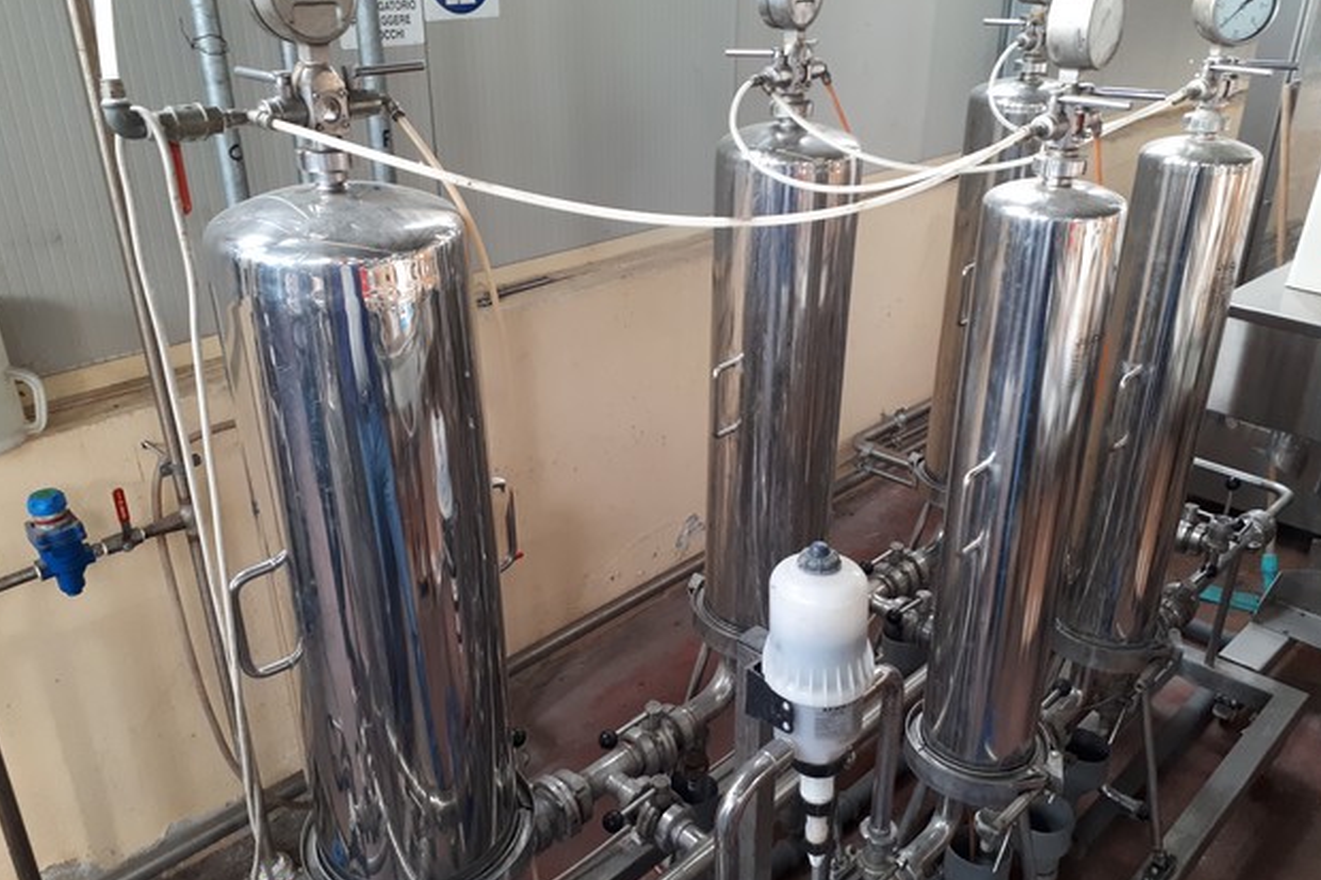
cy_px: 447
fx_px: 1064
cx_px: 669
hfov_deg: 63.7
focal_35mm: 29
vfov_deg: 44.9
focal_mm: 3.6
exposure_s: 1/33
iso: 160
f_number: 1.9
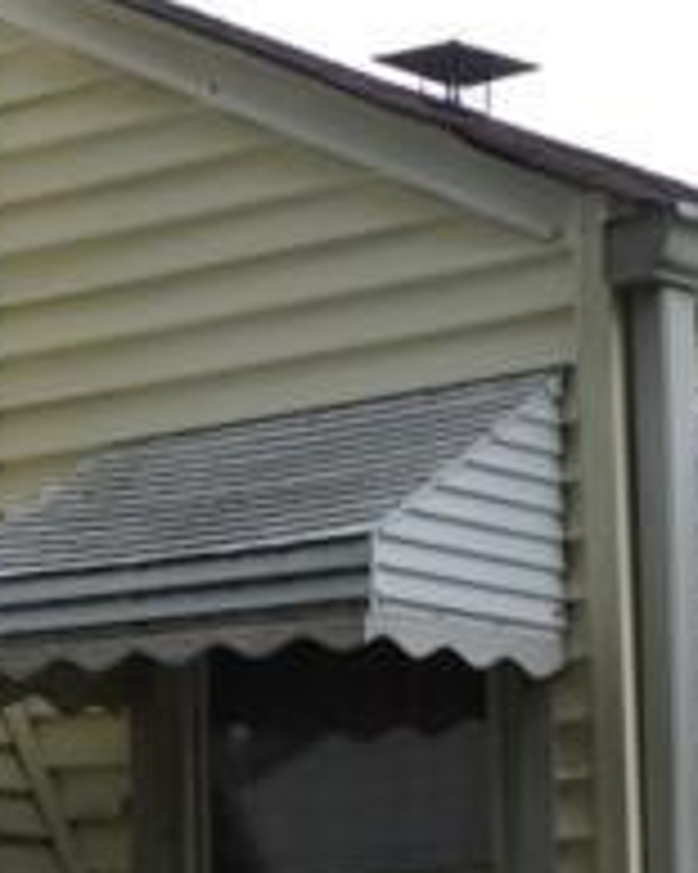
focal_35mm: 139
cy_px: 1028
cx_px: 41
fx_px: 3592
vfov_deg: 13.5
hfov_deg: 11.0
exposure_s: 1/200
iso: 100
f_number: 5.6
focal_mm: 16
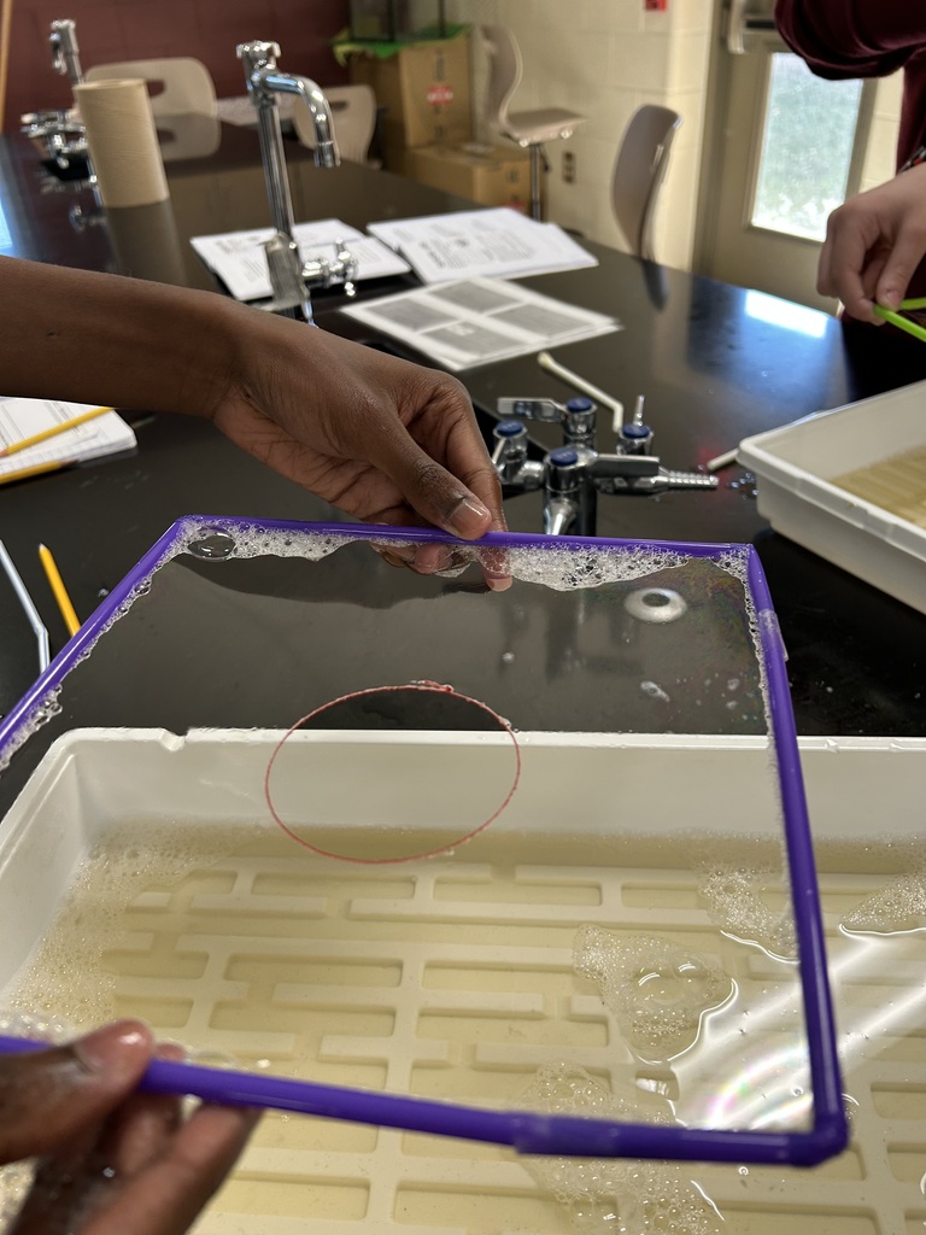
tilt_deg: -34.7
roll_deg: +4.7
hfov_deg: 53.1
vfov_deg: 67.3
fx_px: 927
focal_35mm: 26
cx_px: 463
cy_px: 618
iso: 80
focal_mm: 5.7
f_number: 1.5
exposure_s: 1/60
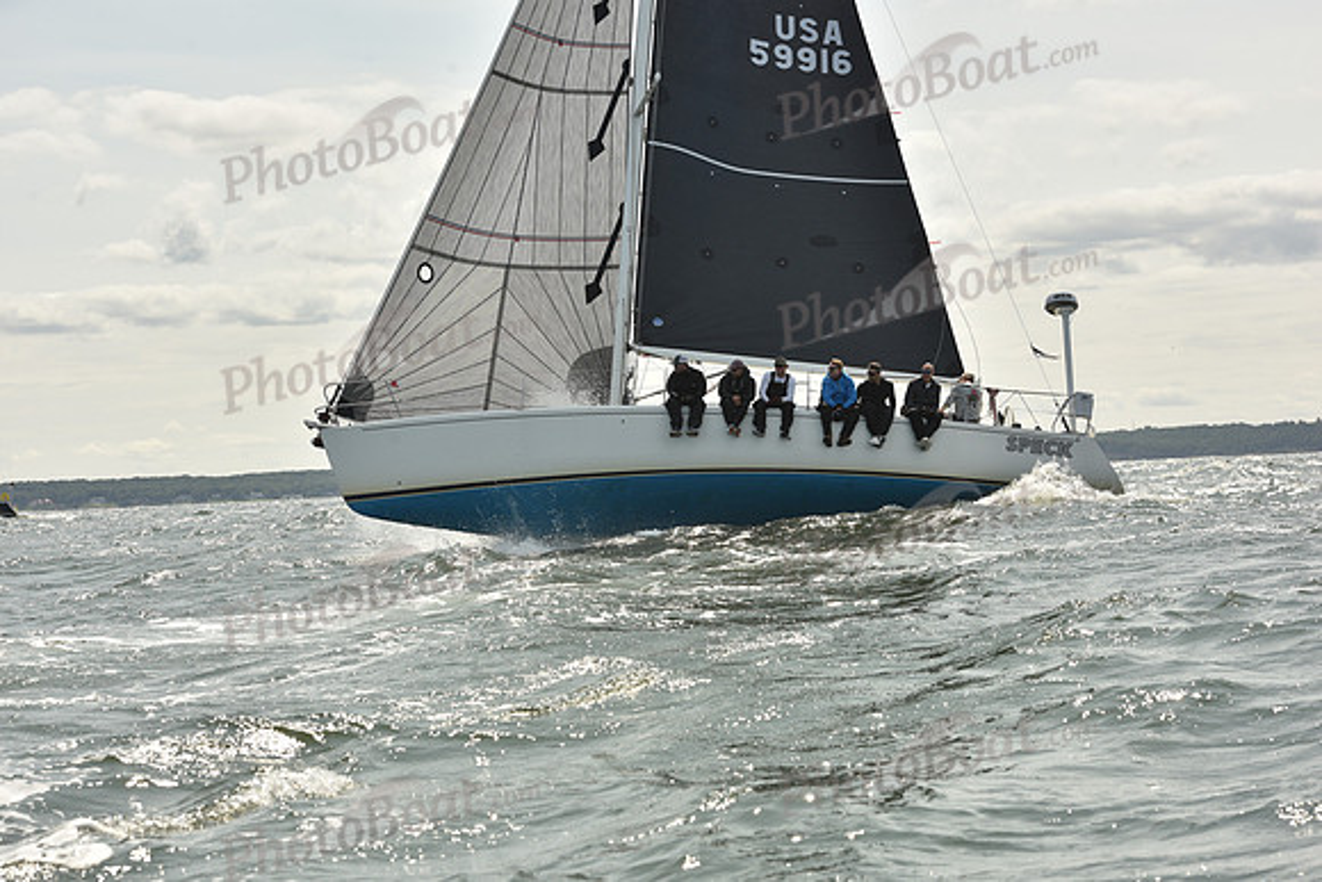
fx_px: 3159
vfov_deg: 15.9
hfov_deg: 23.6
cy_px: 441
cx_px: 661
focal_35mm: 86
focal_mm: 86
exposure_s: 1/800
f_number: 9
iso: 250
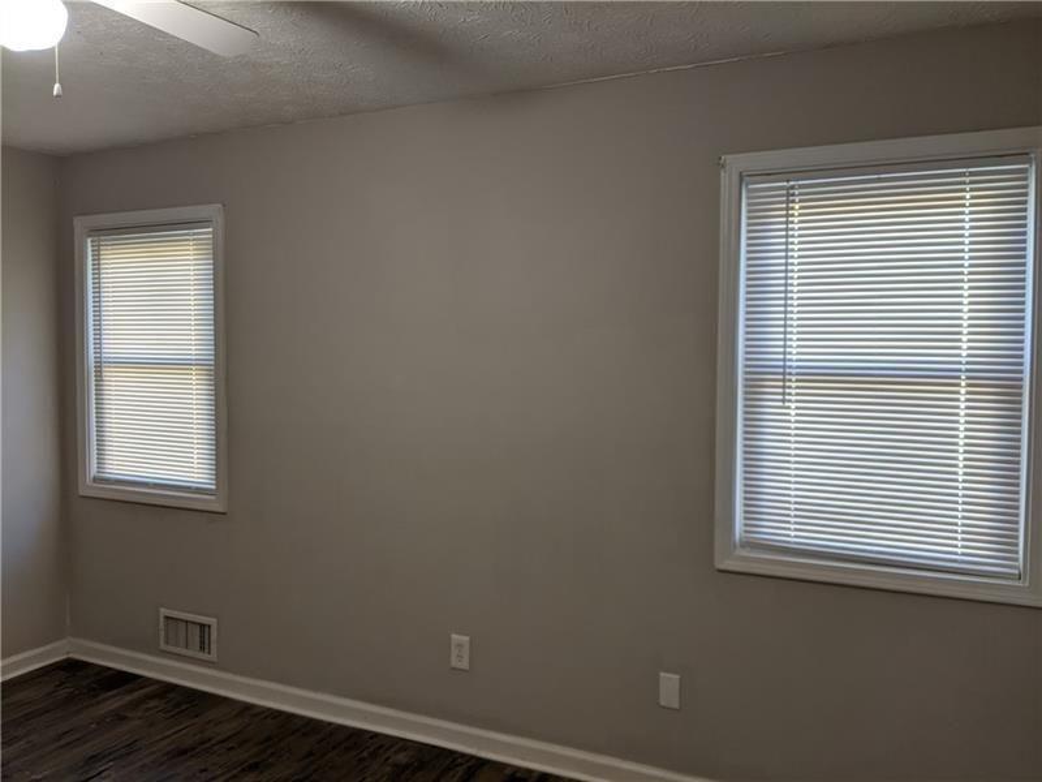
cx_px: 521
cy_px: 391
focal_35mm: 27
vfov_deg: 51.4
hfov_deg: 65.3
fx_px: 813
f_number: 1.8
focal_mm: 4.44
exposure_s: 1/24
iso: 49
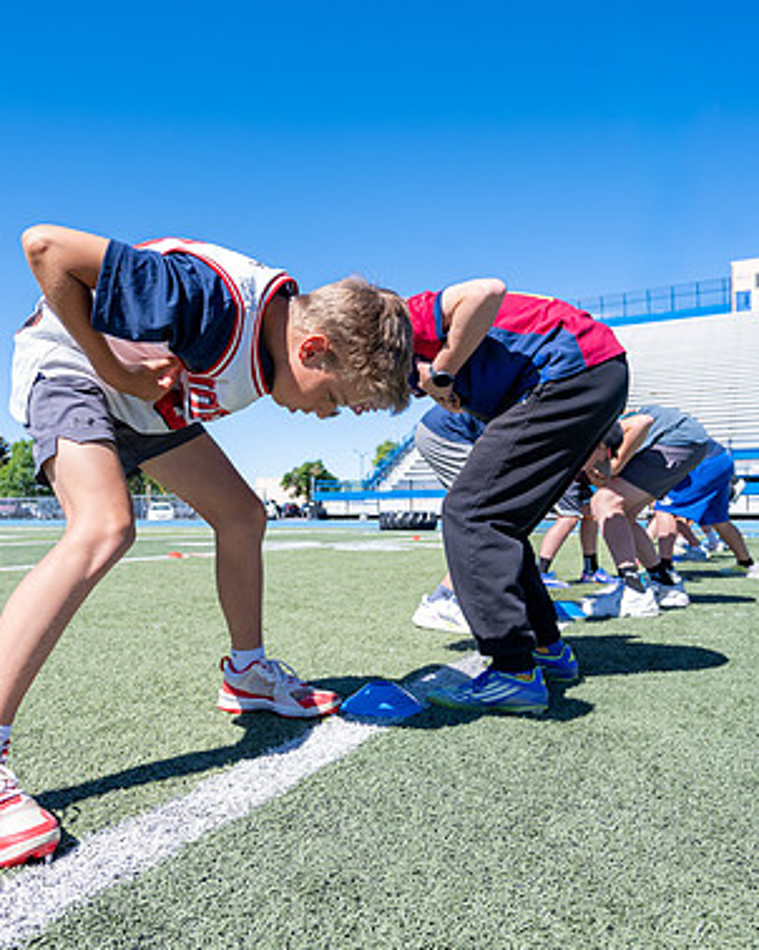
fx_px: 759
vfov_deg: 64.0
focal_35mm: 27
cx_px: 315
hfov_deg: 52.9
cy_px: 507
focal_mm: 16
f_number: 4
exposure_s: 1/640
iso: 100
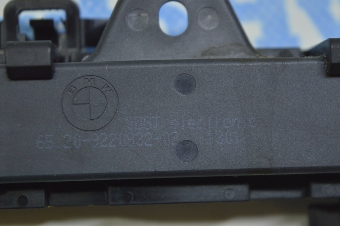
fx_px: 826
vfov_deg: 15.6
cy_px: 106
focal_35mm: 88
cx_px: 169
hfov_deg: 23.3
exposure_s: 1/40
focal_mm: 55
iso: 400
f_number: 5.6
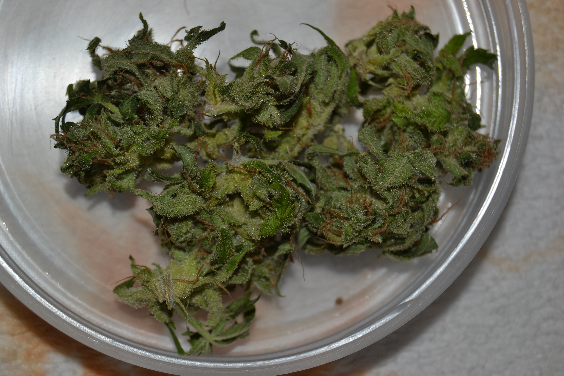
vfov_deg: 16.6
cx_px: 282
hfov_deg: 24.6
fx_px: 1292
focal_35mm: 82
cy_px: 188
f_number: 8
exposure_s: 1/60
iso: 100
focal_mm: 55
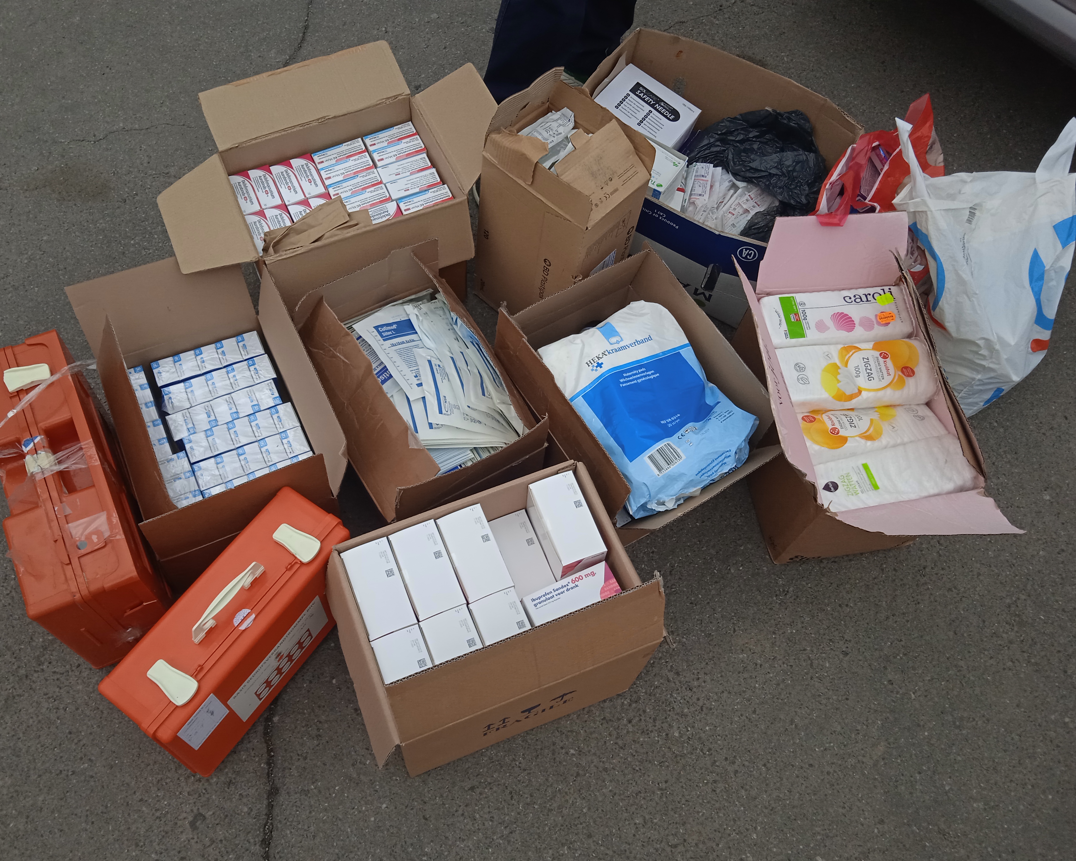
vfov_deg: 48.5
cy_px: 442
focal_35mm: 30
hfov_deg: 58.7
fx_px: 955
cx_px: 493
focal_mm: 3.43
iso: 100
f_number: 2.2
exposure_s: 1/729
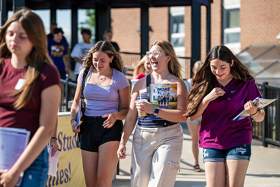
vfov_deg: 11.4
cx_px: 140
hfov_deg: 17.1
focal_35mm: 120
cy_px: 94
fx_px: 934
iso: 80
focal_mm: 120
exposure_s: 1/640
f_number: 3.5
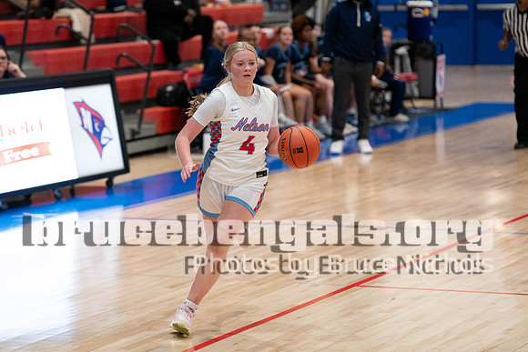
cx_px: 224
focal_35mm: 167
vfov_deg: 8.2
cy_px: 157
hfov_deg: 12.3
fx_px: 2455
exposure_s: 1/1000
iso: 3200
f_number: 2.8
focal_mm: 135
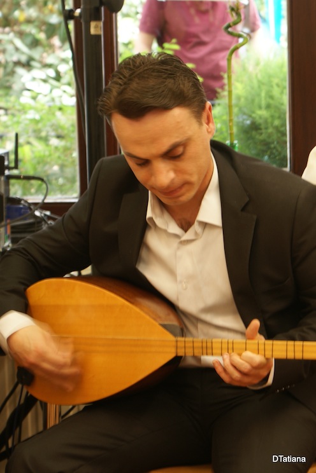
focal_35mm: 90
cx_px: 158
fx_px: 1185
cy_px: 236
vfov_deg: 22.6
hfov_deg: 15.2
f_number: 5.6
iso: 100
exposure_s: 1/5
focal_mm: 60
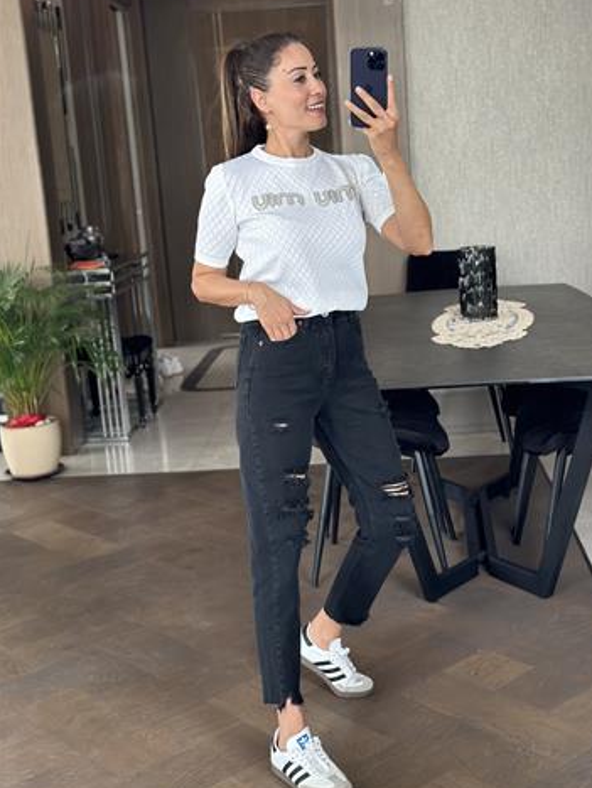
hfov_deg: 28.1
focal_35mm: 52
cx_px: 317
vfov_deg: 36.8
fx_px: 1184
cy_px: 400
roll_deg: +3.9
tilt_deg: -19.5
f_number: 1.78
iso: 160
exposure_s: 1/60
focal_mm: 6.86
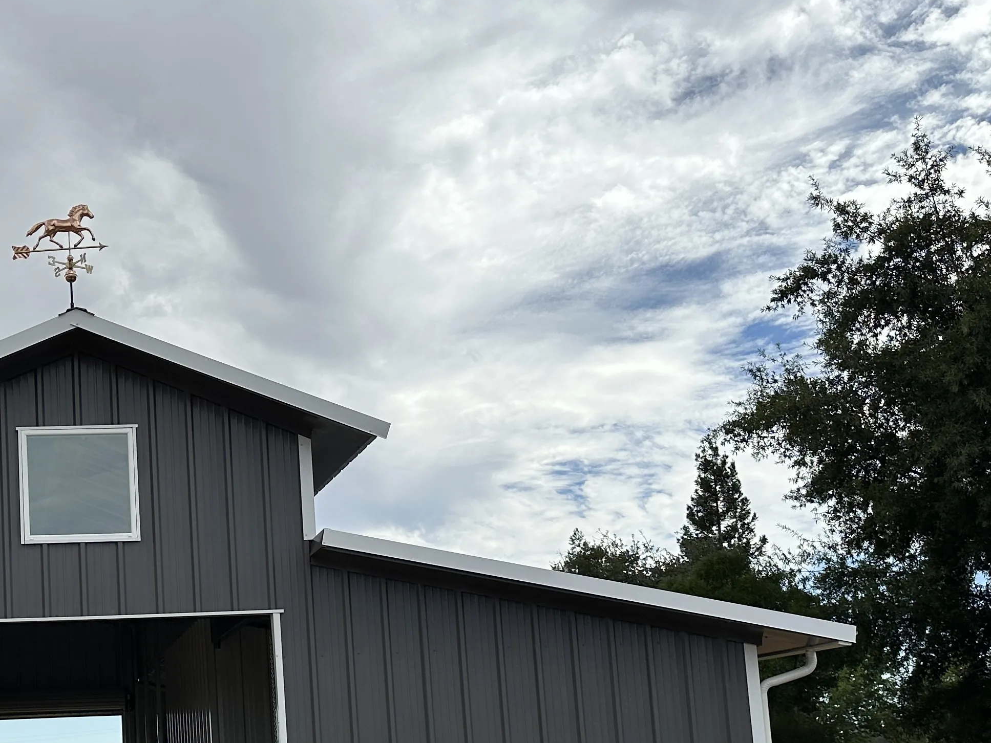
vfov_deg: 28.4
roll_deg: +1.5
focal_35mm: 50
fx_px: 1432
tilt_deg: +7.3
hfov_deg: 36.1
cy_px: 606
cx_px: 115
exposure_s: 1/7576
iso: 80
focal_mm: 6.86
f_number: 1.78
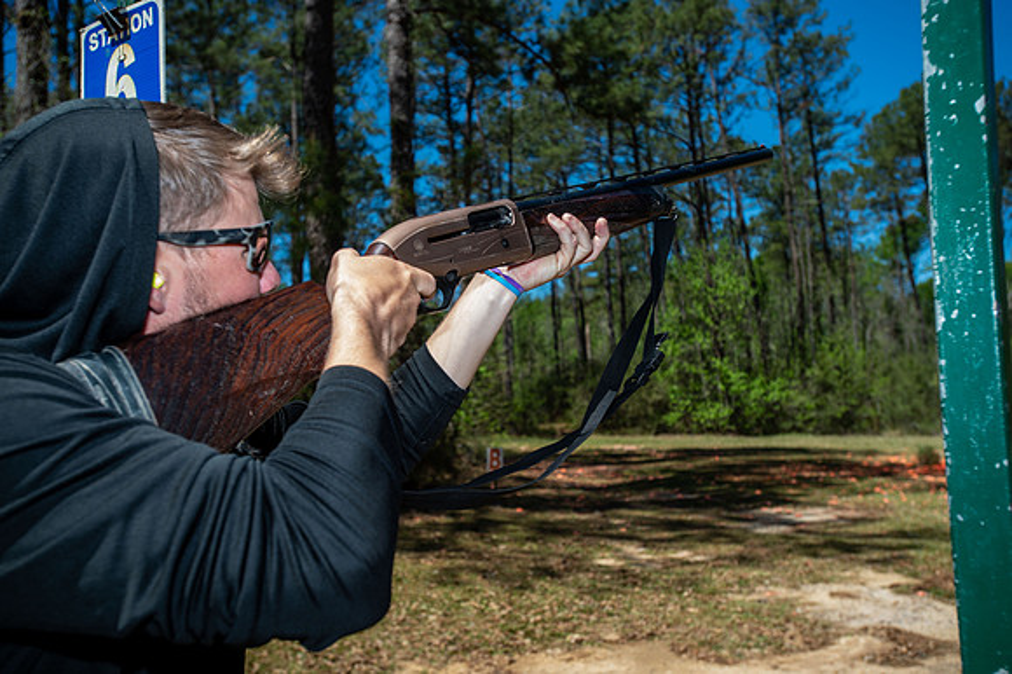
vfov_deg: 37.8
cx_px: 506
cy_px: 337
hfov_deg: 54.5
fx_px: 983
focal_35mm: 35
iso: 100
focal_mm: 35
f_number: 5.6
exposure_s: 1/250
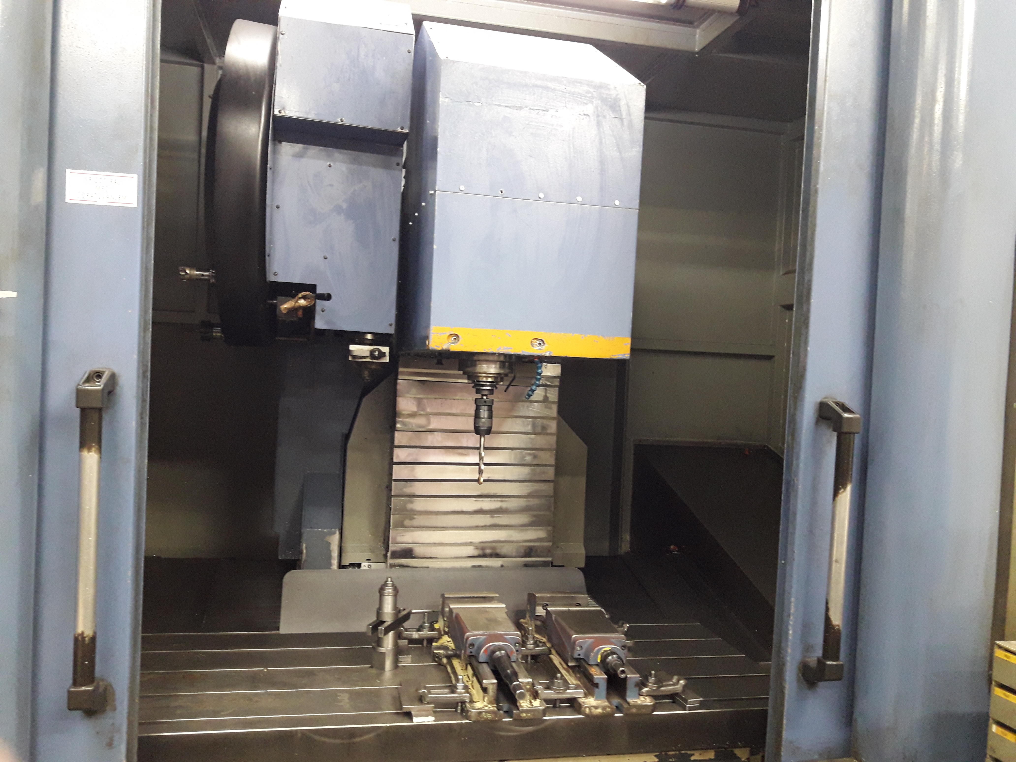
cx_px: 508
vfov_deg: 49.7
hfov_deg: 63.4
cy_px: 381
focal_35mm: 28
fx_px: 822
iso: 200
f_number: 1.9
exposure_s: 1/17
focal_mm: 3.7
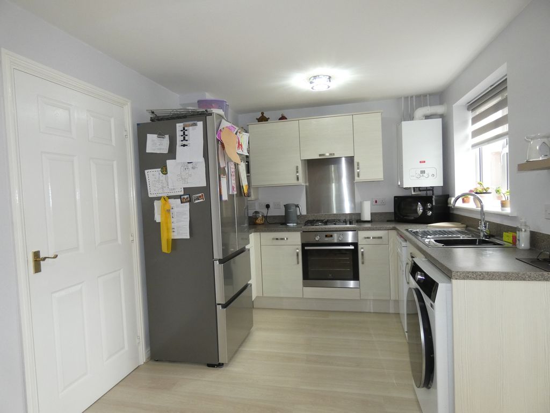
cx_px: 275
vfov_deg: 66.0
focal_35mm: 20
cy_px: 206
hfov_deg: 81.7
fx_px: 318
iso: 250
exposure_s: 1/60
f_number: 2.8
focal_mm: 3.6
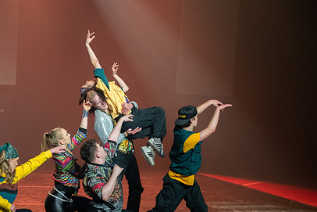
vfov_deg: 14.1
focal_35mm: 97
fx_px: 854
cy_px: 149
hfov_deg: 20.9
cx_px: 89
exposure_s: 1/100
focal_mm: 62
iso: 5000
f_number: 2.8
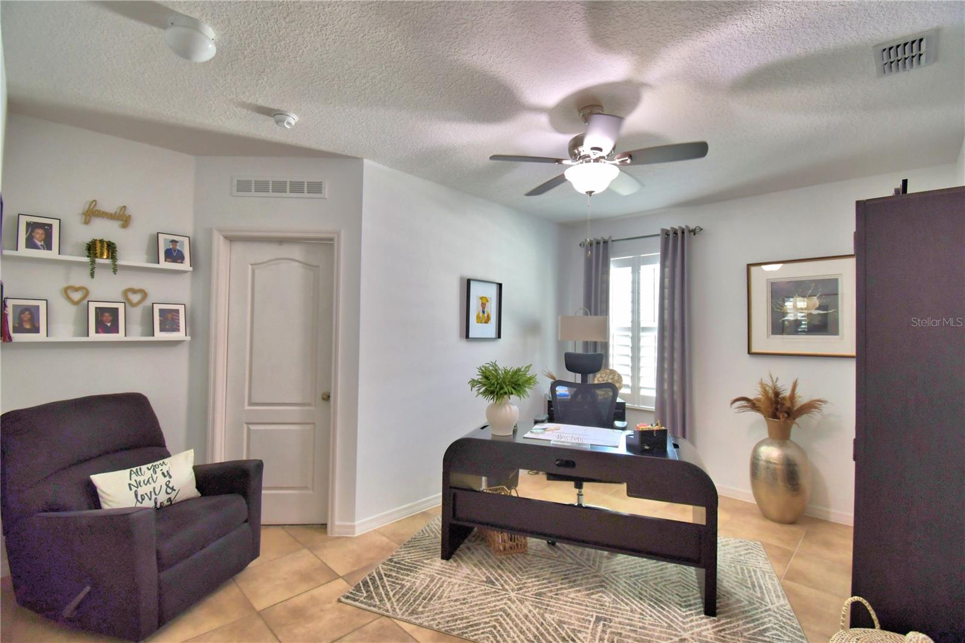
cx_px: 482
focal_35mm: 15
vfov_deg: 77.3
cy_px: 322
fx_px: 402
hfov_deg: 100.4
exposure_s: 1/30
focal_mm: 10
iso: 400
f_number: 4.5
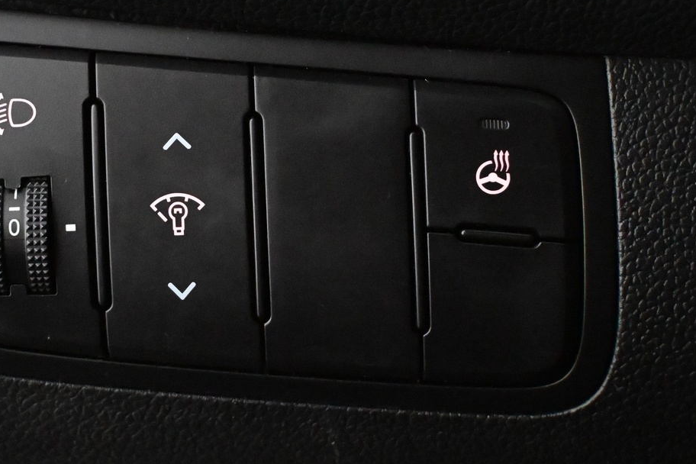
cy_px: 139
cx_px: 224
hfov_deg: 23.0
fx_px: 1699
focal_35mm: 88
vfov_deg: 15.5
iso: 12800
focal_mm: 33
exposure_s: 1/80
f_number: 5
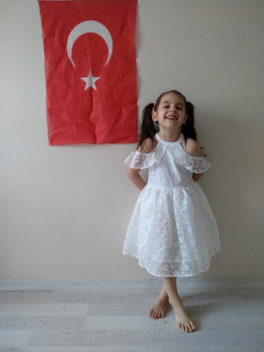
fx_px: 224
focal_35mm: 22
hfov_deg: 61.1
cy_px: 176
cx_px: 132
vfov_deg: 76.4
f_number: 2.2
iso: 800
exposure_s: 1/25
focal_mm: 3.81
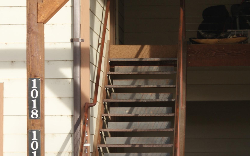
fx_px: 1322
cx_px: 144
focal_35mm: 194
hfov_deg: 10.8
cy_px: 108
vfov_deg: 6.8
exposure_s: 1/125
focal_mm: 70
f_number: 6.3
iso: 100
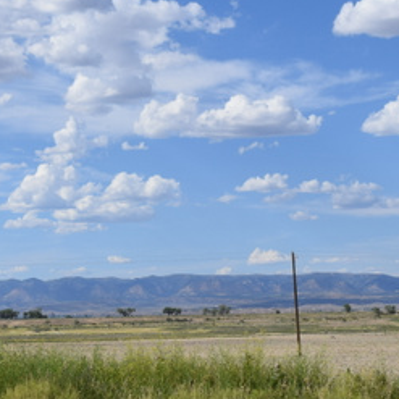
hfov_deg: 17.6
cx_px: 165
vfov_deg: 17.6
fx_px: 1291
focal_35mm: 99
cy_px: 205
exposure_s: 1/500
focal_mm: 30
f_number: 11
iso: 200
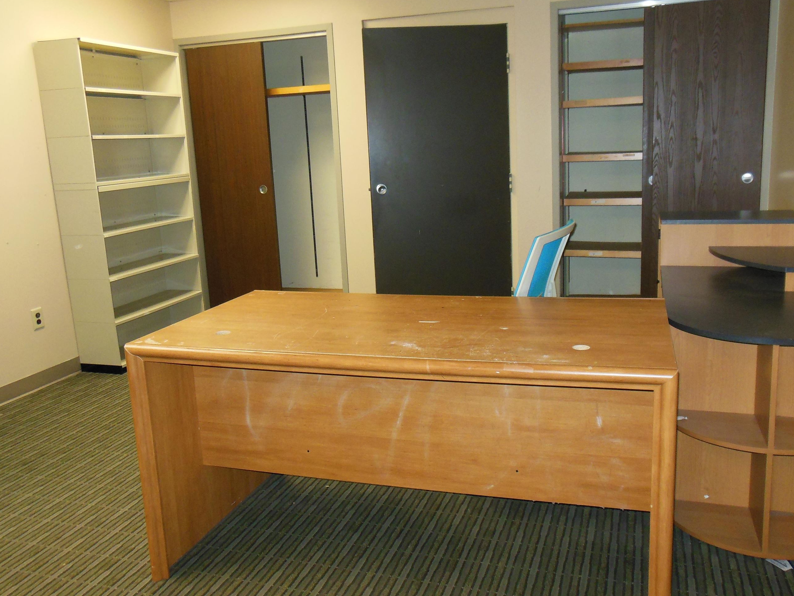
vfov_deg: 46.8
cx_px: 411
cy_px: 279
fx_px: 688
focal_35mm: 30
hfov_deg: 59.9
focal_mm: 4.5
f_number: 3.2
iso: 400
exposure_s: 1/25
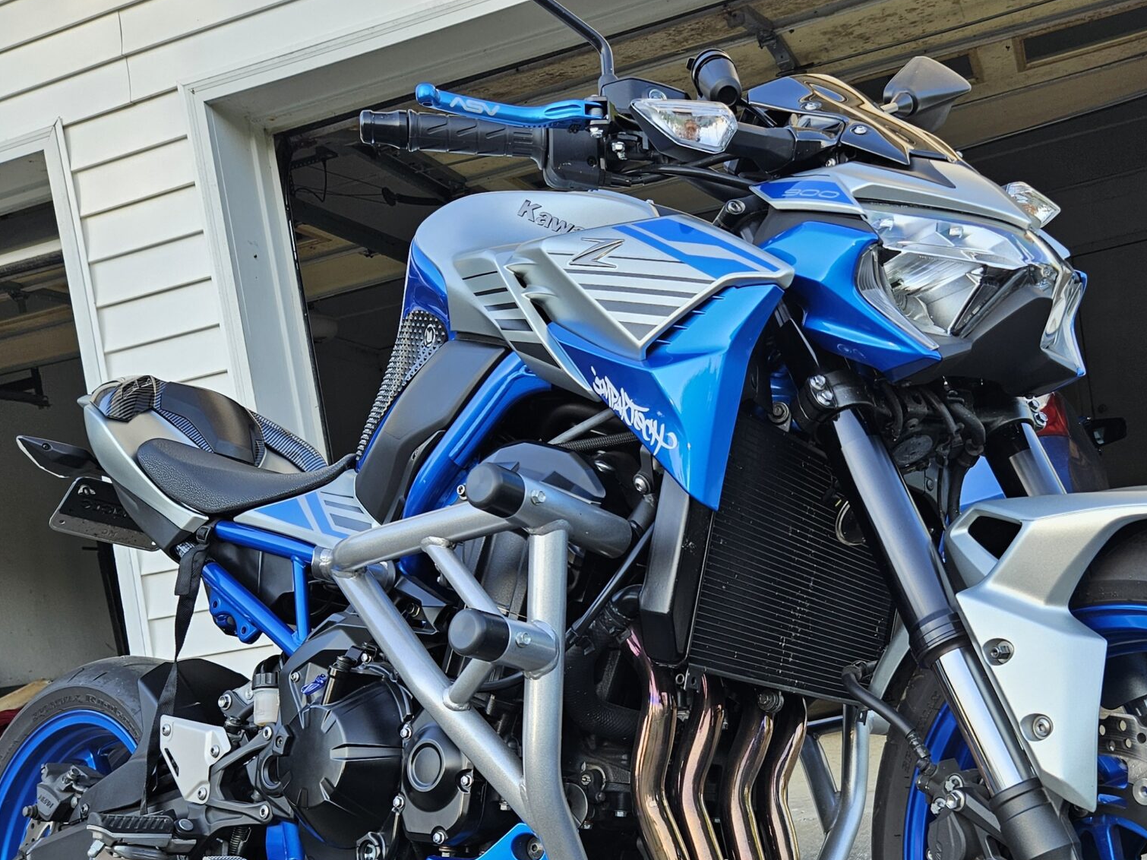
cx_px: 728
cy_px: 659
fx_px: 1292
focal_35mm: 39
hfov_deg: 47.4
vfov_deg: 35.9
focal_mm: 5.4
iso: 25
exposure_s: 1/120
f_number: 1.8
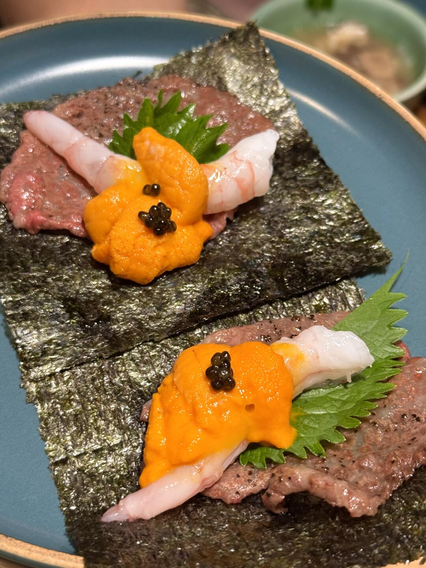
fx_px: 788
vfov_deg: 39.7
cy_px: 284
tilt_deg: -51.2
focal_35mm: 48
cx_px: 213
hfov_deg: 30.3
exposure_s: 1/60
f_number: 1.78
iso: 125
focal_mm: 6.76
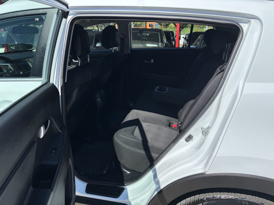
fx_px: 206
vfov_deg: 53.1
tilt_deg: -12.5
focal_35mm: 26
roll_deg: -0.5
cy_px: 102
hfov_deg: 67.3
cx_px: 137
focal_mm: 5.96
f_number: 1.6
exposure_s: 1/2639
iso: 50
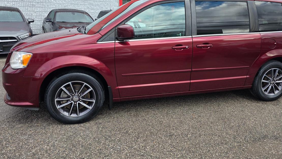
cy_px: 57
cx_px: 159
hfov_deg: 65.8
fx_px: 217
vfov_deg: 39.8
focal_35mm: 29
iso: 25
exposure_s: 1/359
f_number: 1.7
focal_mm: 6.3
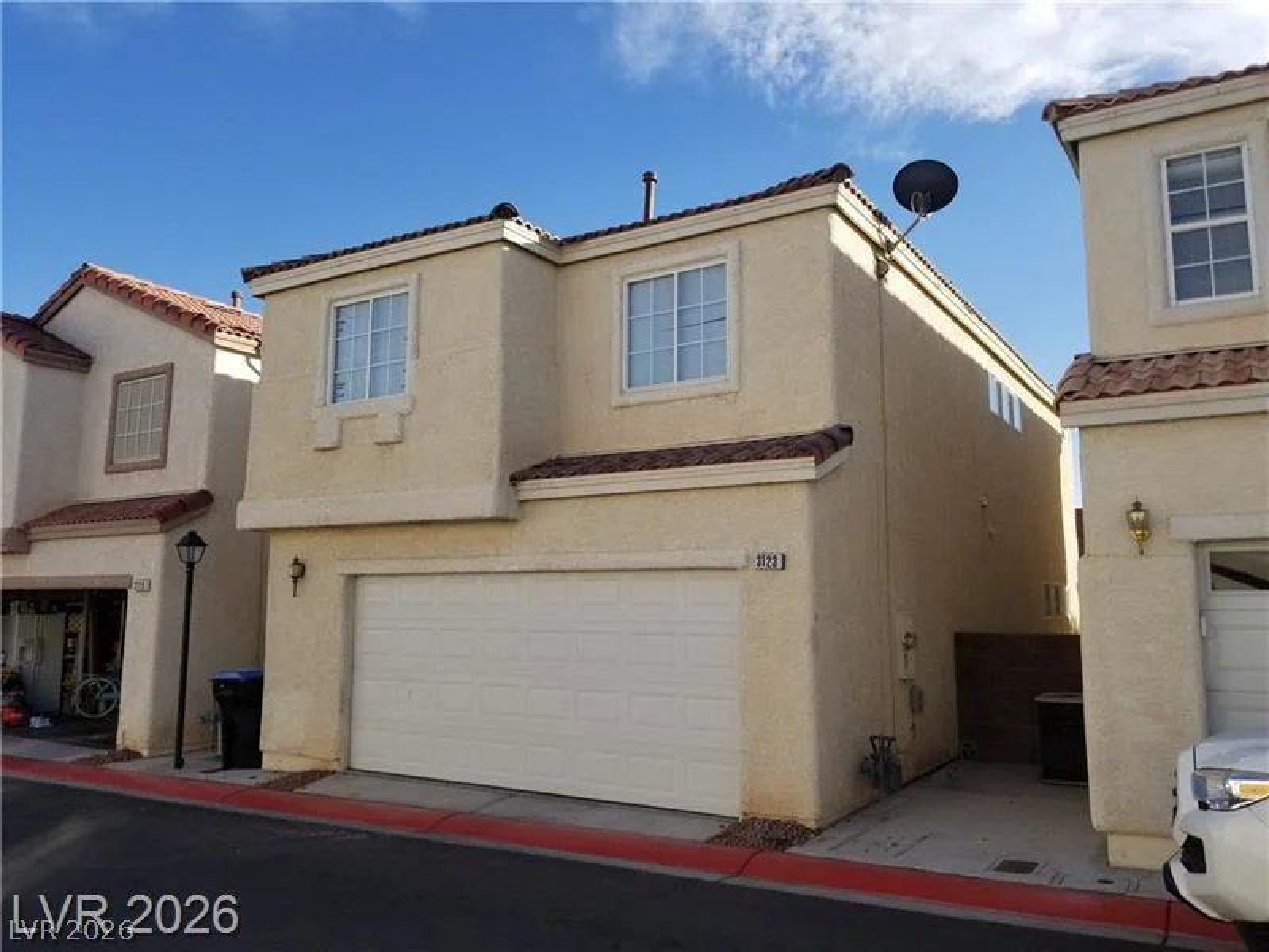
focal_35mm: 26
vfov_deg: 53.1
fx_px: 953
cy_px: 476
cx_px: 634
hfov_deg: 67.3
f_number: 1.7
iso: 50
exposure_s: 1/1484
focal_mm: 4.3
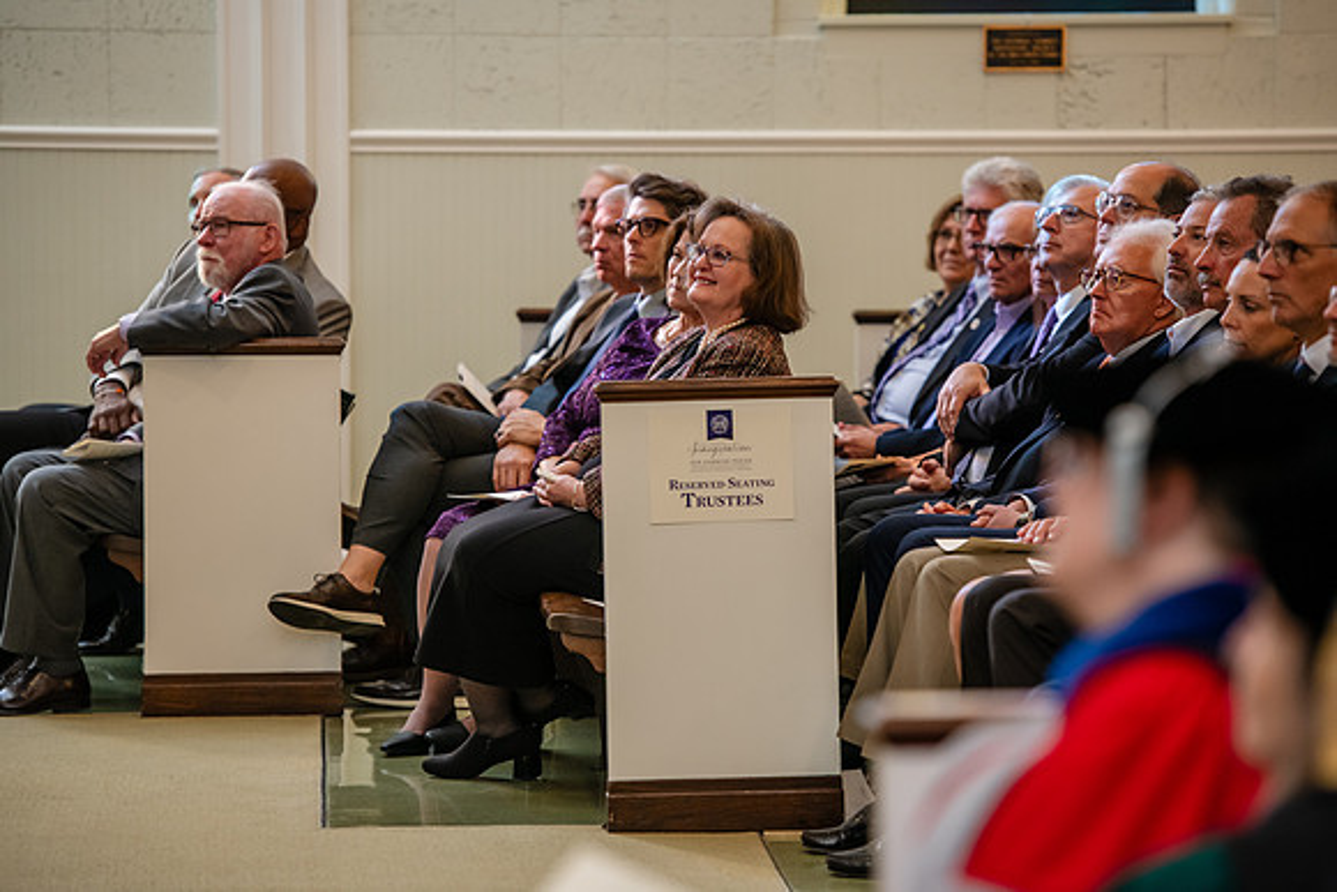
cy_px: 446
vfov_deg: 8.6
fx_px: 5943
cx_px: 668
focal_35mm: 160
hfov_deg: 12.8
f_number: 3.5
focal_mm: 160
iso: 1250
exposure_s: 1/200
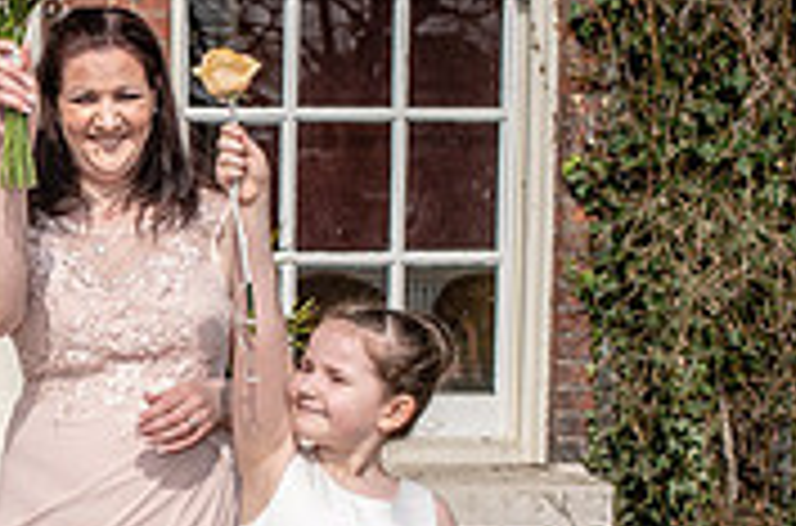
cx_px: -211
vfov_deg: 11.8
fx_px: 2536
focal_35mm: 115
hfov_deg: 16.9
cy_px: 423
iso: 100
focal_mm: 35
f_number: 3.5
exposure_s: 1/2500
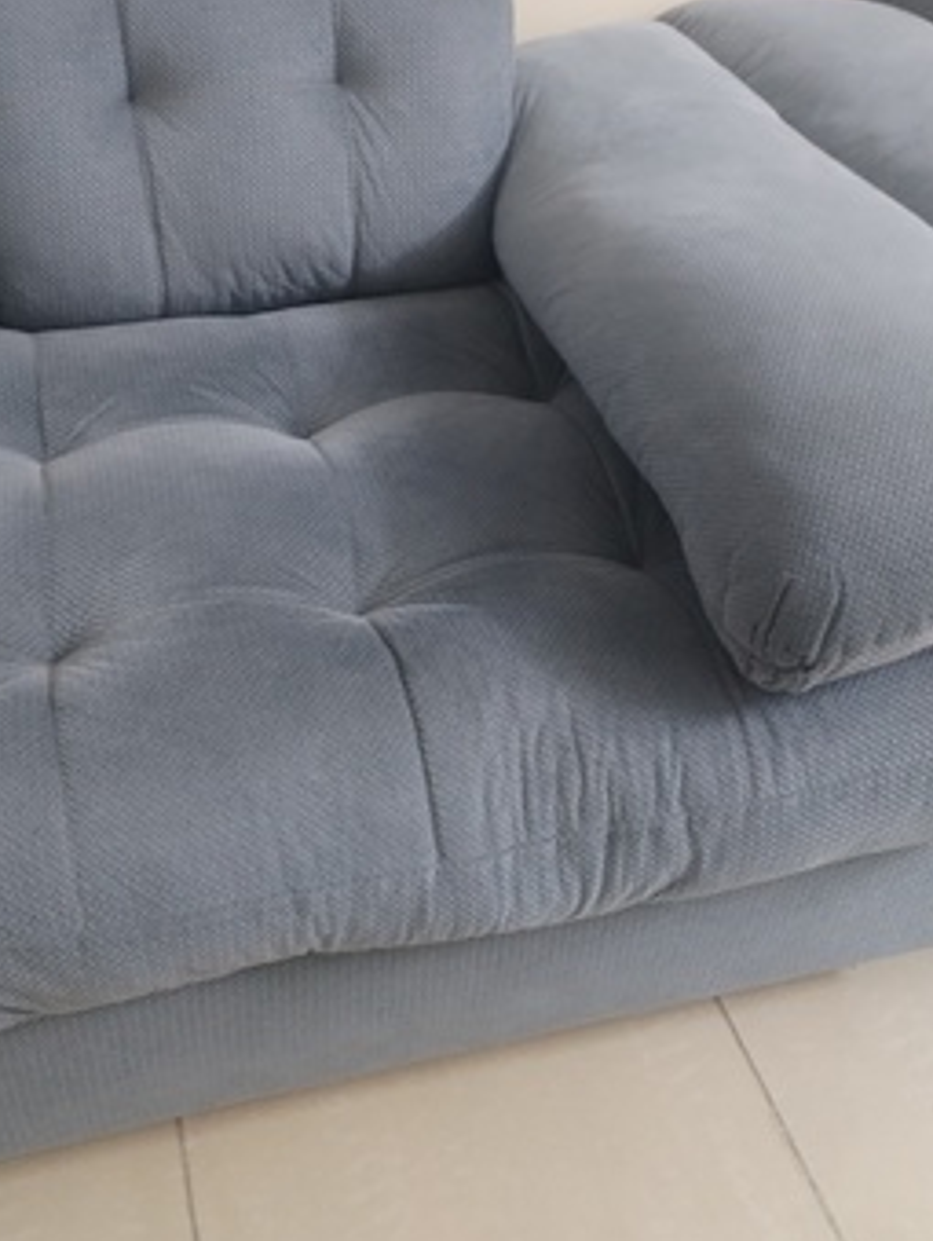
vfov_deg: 52.0
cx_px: 335
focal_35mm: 35
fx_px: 1255
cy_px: 459
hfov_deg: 40.4
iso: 1448
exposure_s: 1/24
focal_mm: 4.75
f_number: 1.8
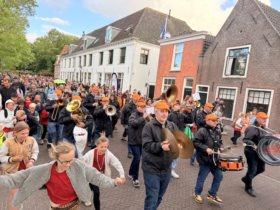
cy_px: 105
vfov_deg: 56.8
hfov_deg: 71.6
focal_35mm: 24
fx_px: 194
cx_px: 140
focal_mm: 6.76
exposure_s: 1/426
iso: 80
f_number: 1.78
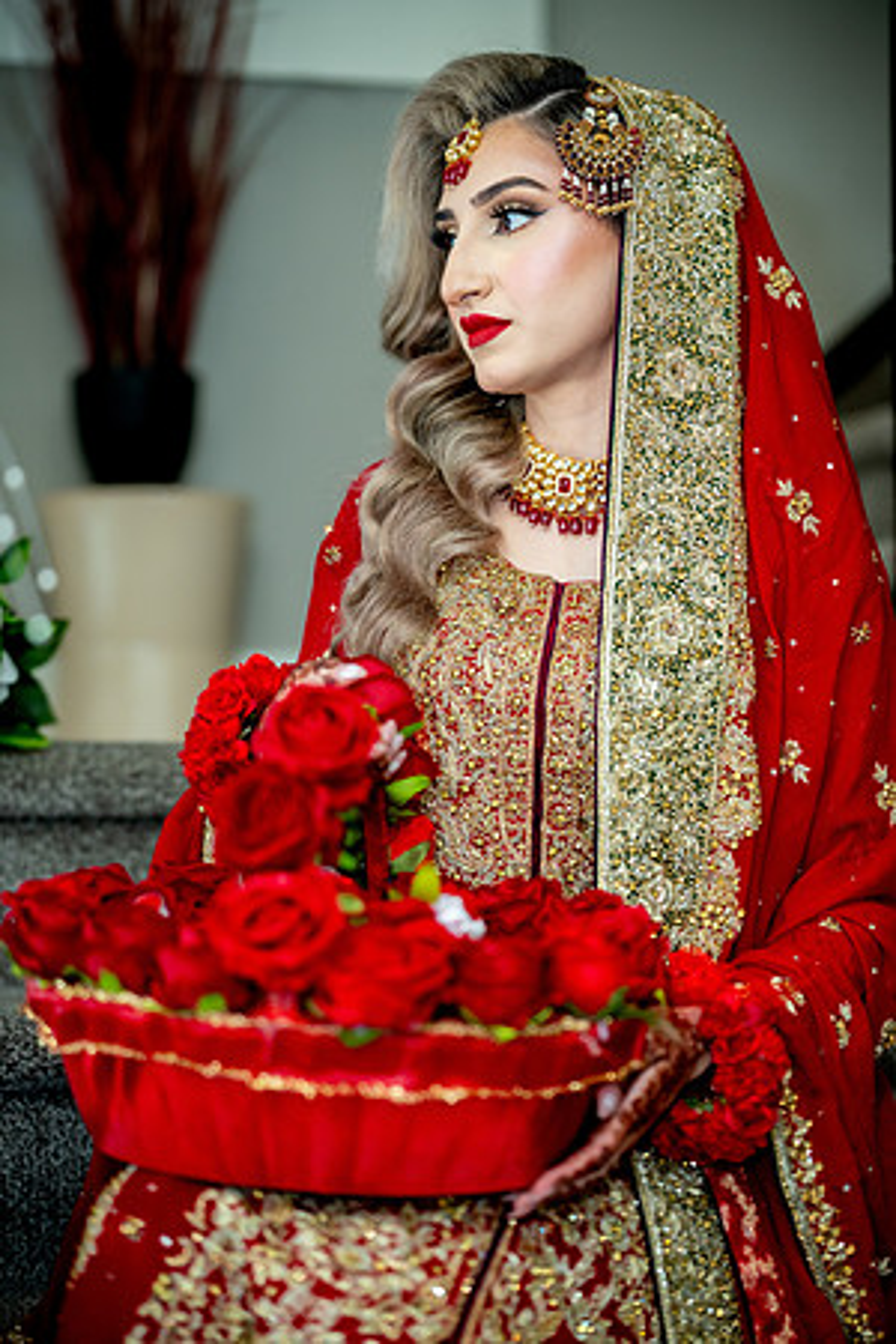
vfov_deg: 24.2
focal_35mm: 84
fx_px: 3136
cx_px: 448
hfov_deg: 16.3
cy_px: 672
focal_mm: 84
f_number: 2
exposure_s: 1/200
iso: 800
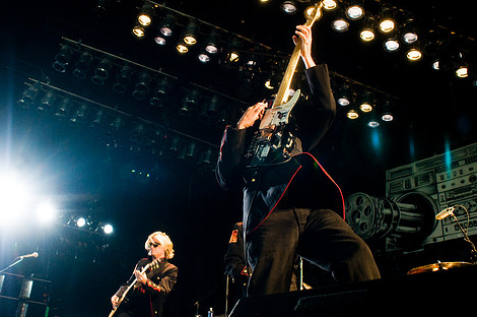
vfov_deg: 35.8
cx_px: 191
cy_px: 168
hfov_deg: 51.6
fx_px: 490
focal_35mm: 37
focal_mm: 20
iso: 800
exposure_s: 1/250
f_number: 4
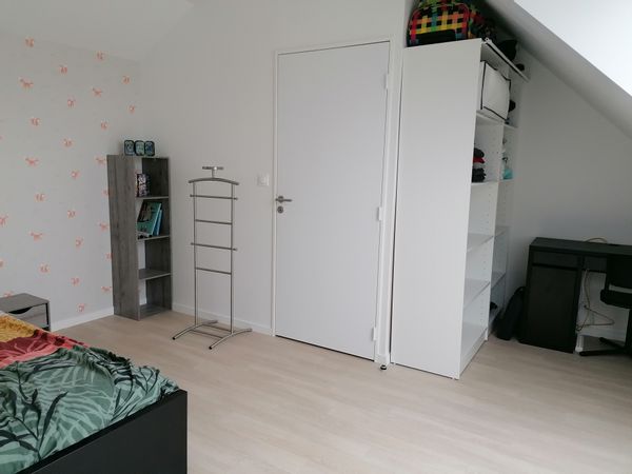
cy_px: 237
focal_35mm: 27
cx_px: 316
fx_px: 493
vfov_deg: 51.4
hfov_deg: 65.3
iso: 100
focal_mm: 4.75
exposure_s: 1/50
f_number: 1.8
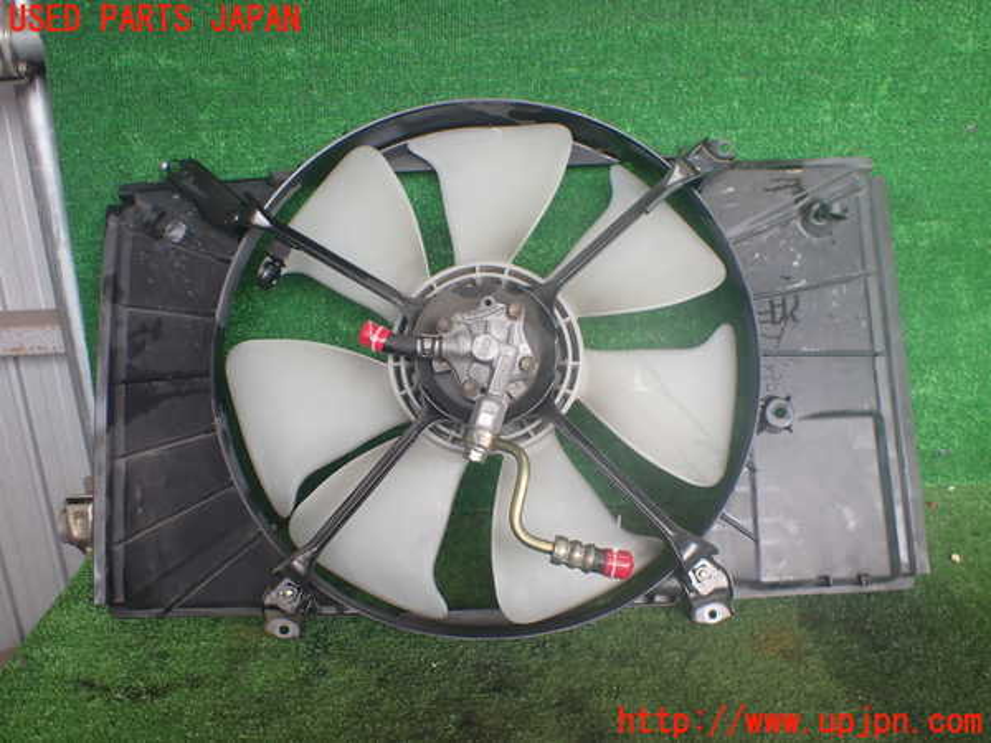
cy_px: 372
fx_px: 859
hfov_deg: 60.0
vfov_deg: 46.8
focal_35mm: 30
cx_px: 496
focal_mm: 5.4
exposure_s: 1/125
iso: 200
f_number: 2.3
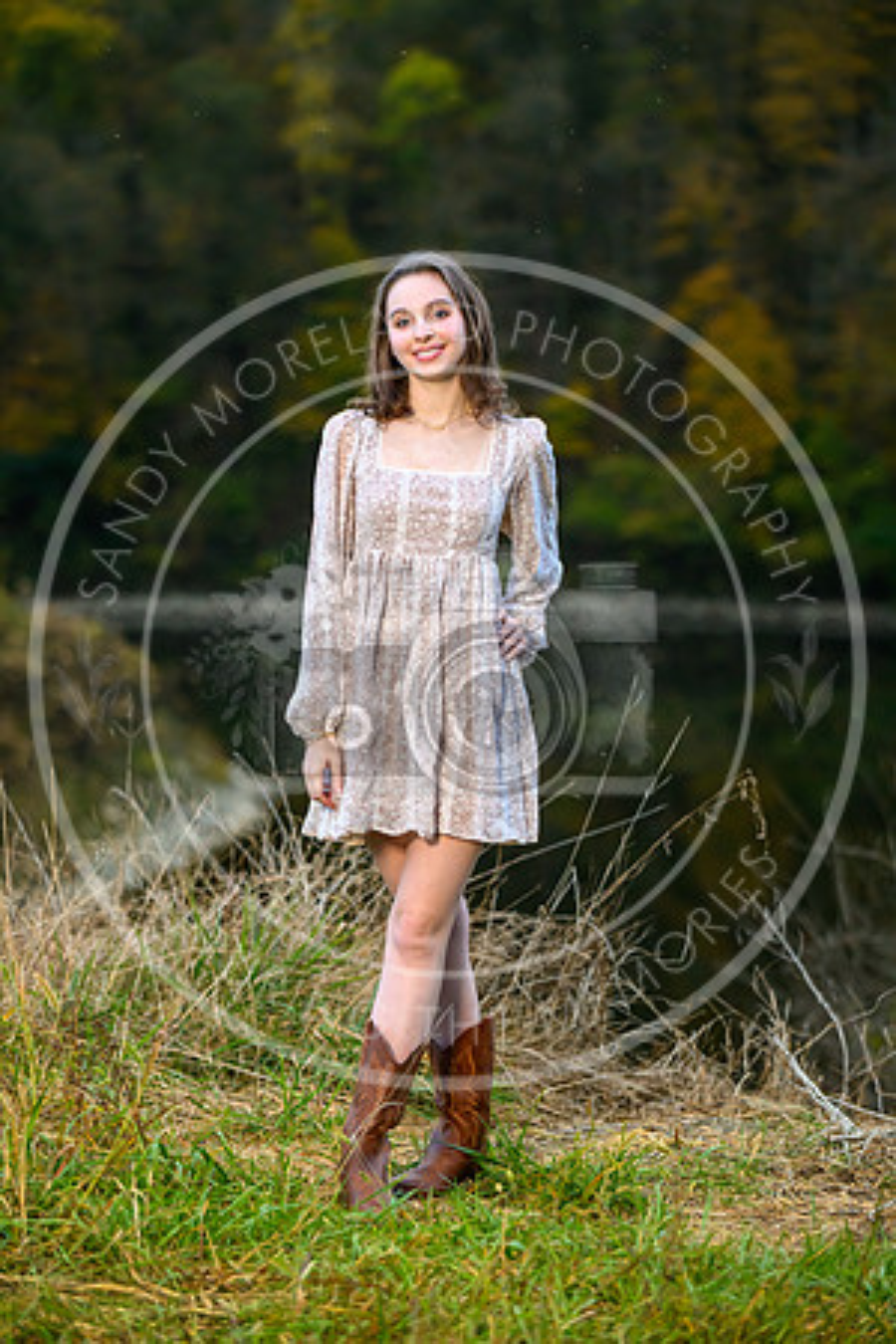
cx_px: 448
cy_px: 672
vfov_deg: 20.4
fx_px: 3733
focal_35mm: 100
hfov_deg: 13.7
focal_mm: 100
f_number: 2.8
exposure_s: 1/160
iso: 1600
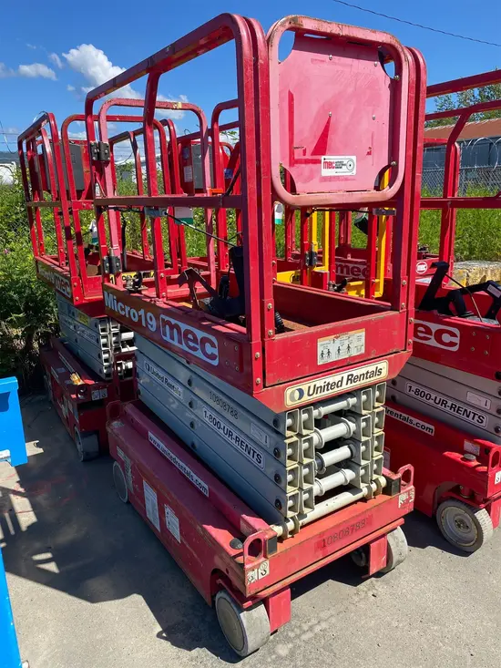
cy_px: 334
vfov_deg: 67.3
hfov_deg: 53.1
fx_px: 502
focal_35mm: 26
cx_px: 250
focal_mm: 4.25
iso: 32
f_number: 1.8
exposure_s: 1/1808
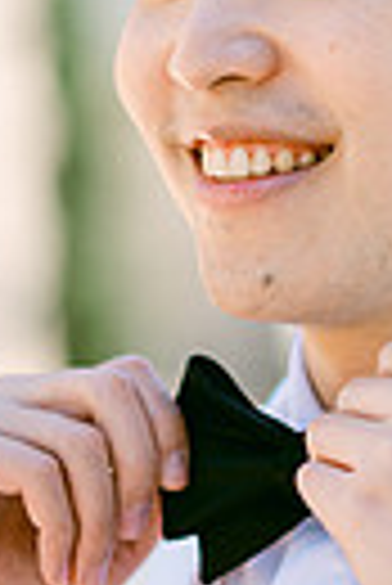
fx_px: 4789
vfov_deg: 7.0
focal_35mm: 294
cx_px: 428
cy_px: 202
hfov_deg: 4.7
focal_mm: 85
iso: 64
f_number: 1.8
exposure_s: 1/1600
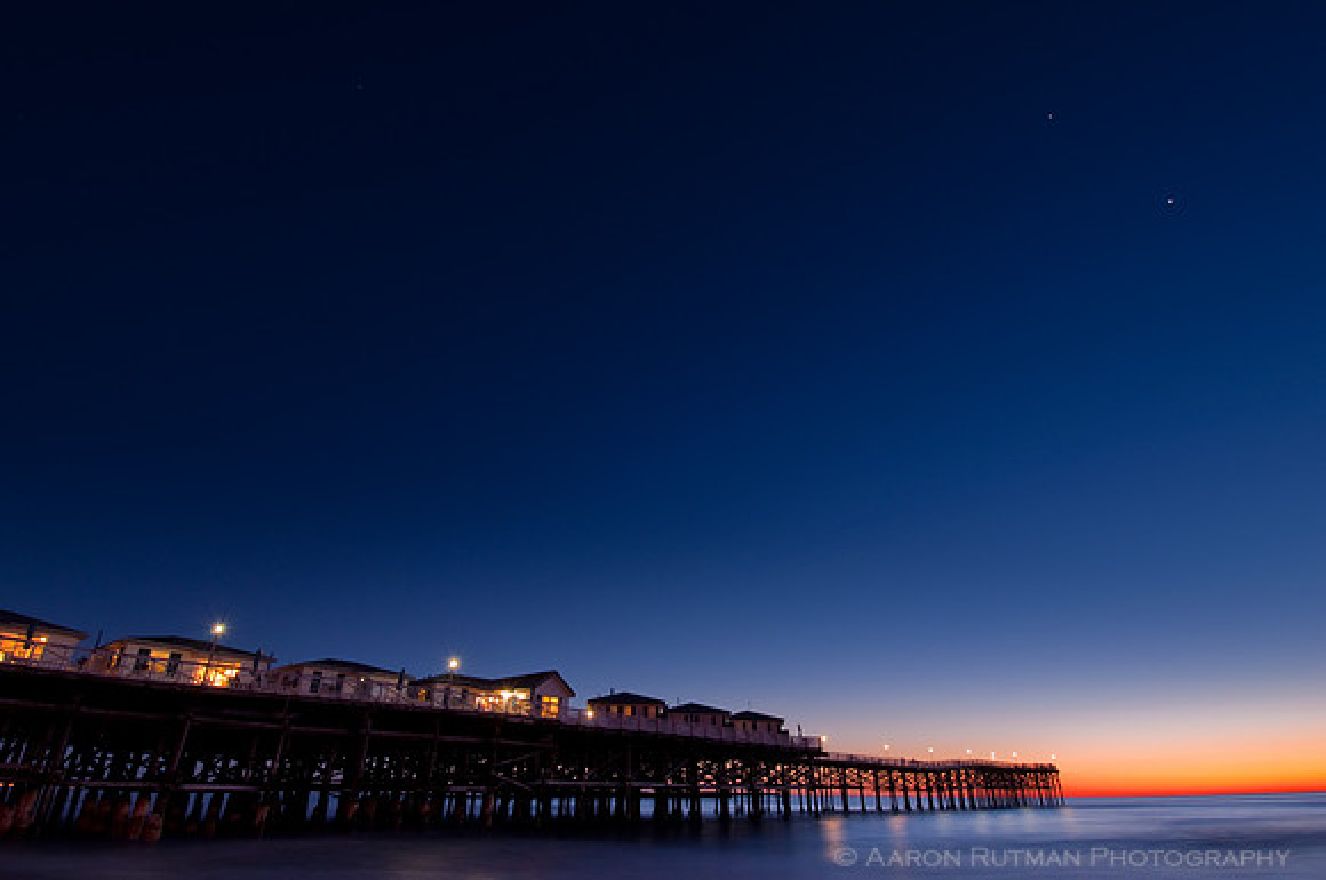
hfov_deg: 90.1
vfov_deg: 67.2
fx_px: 662
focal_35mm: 18
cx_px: 663
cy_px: 440
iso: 200
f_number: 13
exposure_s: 20
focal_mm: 12
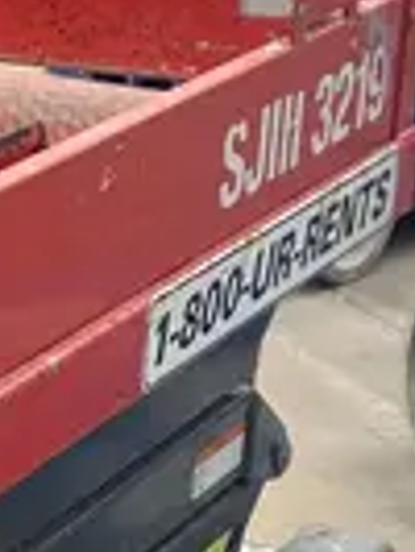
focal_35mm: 143
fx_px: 2282
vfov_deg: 13.7
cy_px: 450
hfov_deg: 9.8
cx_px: -336
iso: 50
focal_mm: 4.25
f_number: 1.8
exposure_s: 1/121
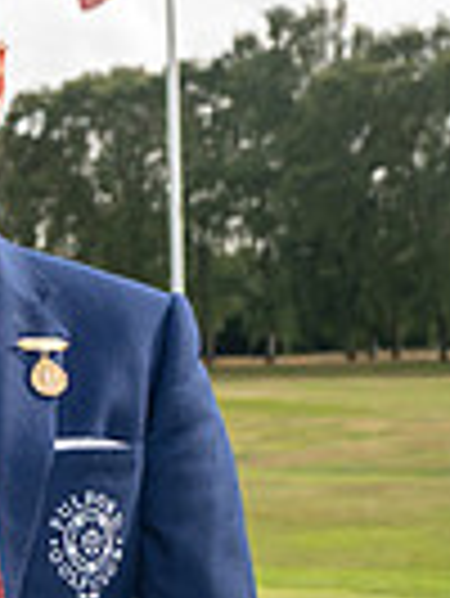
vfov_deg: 13.0
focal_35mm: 151
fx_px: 2613
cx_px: -729
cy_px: 533
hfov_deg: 8.7
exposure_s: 1/200
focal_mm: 36
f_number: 6.3
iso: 125
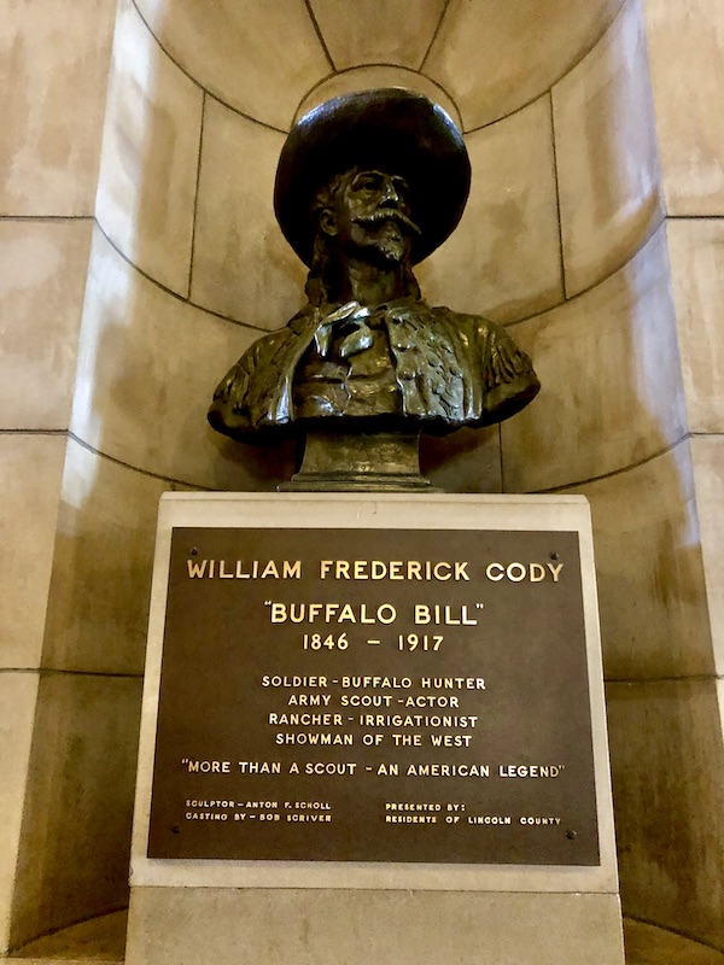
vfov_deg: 63.4
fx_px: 781
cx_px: 362
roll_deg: +0.1
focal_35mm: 28
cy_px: 482
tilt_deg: +15.1
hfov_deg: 49.7
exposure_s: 1/4
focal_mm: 4
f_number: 1.8
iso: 125
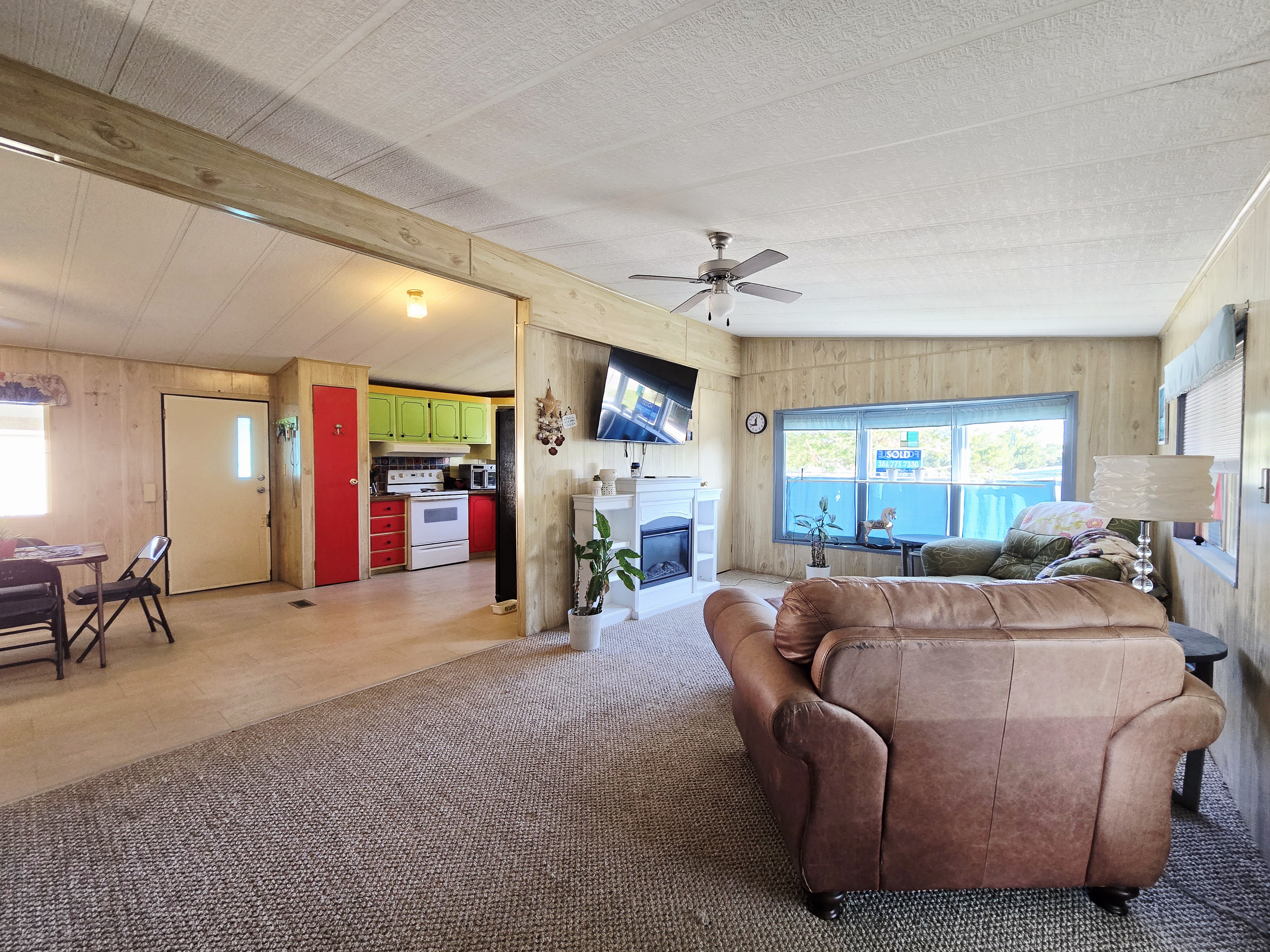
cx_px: 635
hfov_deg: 106.2
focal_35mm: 13
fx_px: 477
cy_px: 476
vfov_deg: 89.9
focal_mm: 2.2
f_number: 2.2
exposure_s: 1/60.2
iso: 160
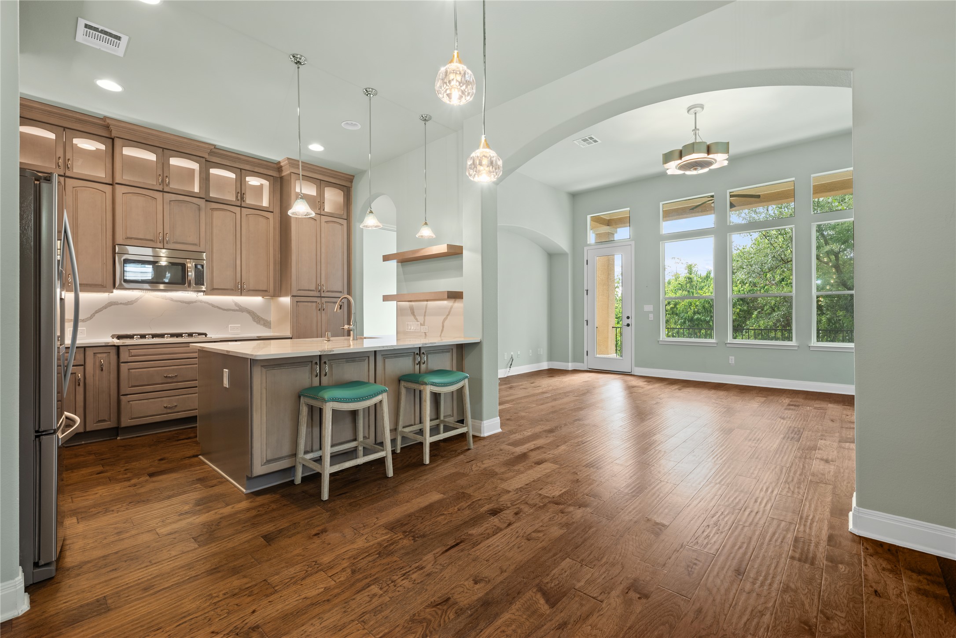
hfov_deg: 98.5
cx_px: 478
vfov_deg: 75.5
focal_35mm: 16
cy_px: 319
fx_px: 412
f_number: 8
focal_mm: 15.5
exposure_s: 1.3
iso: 250
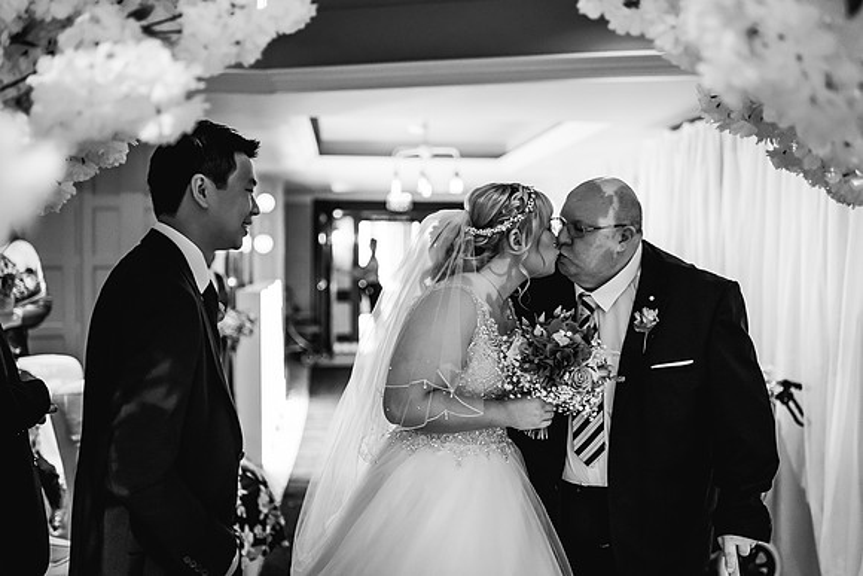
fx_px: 871
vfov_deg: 36.6
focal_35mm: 36
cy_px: 288
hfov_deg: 52.7
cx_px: 432
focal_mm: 35
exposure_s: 1/250
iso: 2500
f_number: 1.6
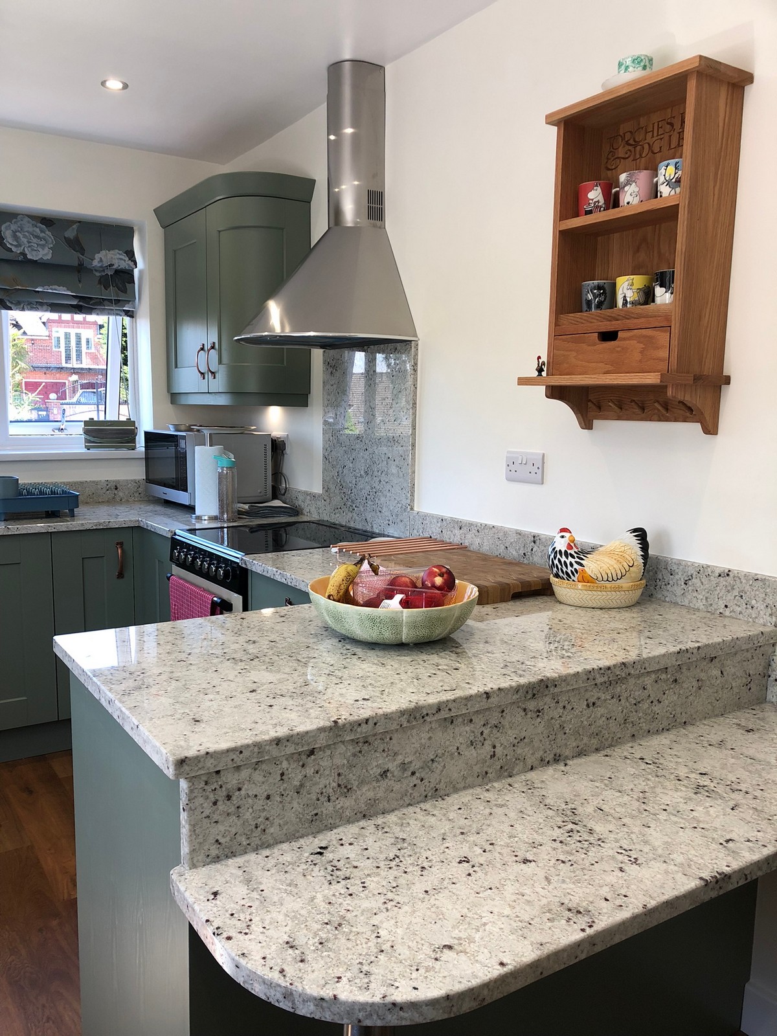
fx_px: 838
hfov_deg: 49.7
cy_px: 518
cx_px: 388
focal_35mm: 28
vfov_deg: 63.4
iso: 32
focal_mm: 4
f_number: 1.8
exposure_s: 1/100
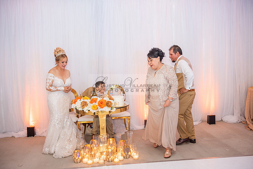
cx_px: 126
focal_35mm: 36
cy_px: 84
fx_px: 253
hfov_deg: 53.1
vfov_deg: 36.9
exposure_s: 1/160
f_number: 3.5
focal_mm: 36
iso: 1000
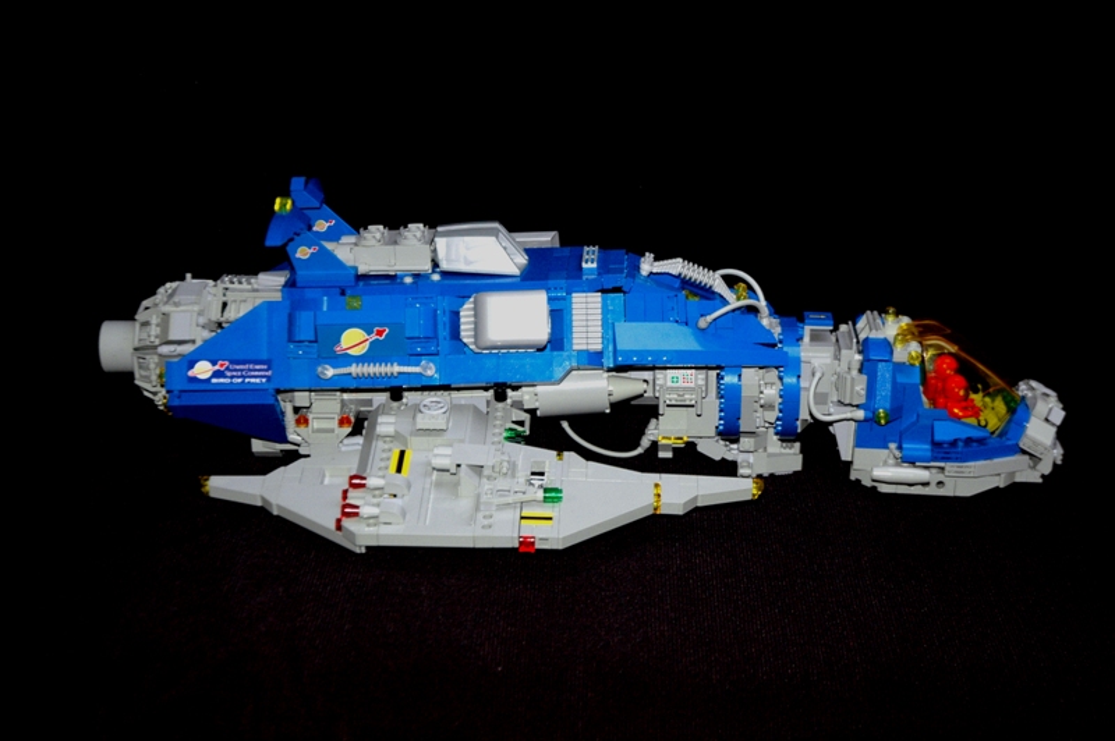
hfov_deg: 33.4
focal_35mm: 60
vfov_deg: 22.6
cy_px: 370
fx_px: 1857
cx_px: 558
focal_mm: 40
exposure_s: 1/60
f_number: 4.5
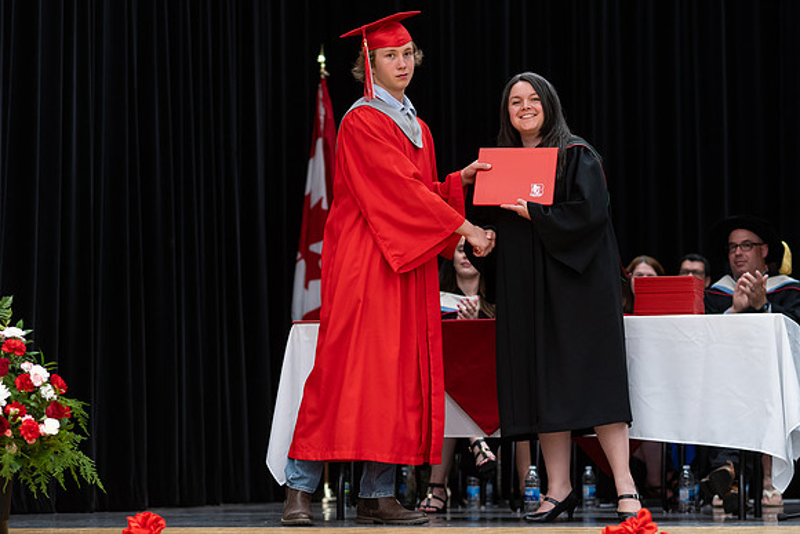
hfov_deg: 18.4
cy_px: 278
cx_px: 400
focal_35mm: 111
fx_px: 2466
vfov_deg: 12.4
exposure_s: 1/200
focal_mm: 85
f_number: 2.8
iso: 1000
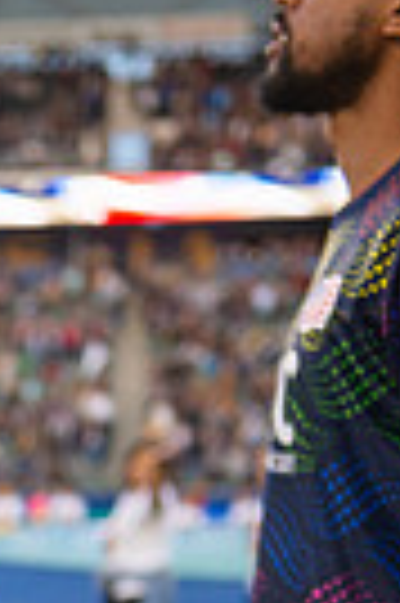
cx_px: -153
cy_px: 765
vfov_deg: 14.0
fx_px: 2356
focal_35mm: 141
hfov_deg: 9.5
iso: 200
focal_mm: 42
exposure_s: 1/640
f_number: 2.8
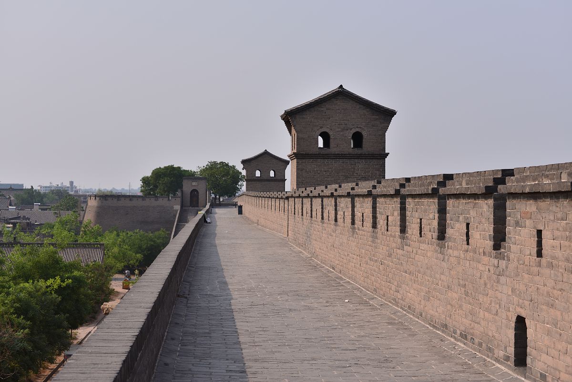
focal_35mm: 70
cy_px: 191
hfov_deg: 28.8
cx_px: 286
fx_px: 1113
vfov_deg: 19.5
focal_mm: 70
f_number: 8
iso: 100
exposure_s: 1/500
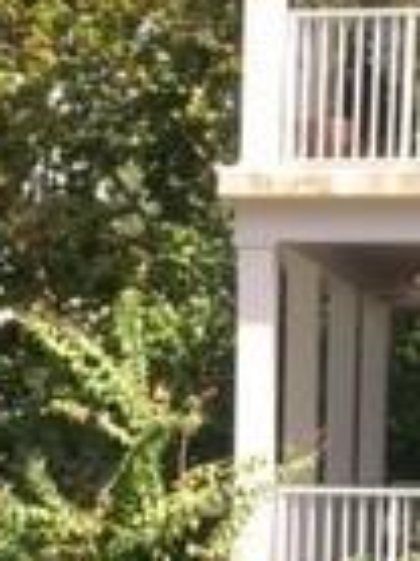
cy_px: 811
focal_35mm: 134
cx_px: 202
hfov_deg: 11.0
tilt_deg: -7.7
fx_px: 2171
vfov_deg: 13.9
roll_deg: -2.4
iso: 25
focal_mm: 4.15
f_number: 2.2
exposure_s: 1/411
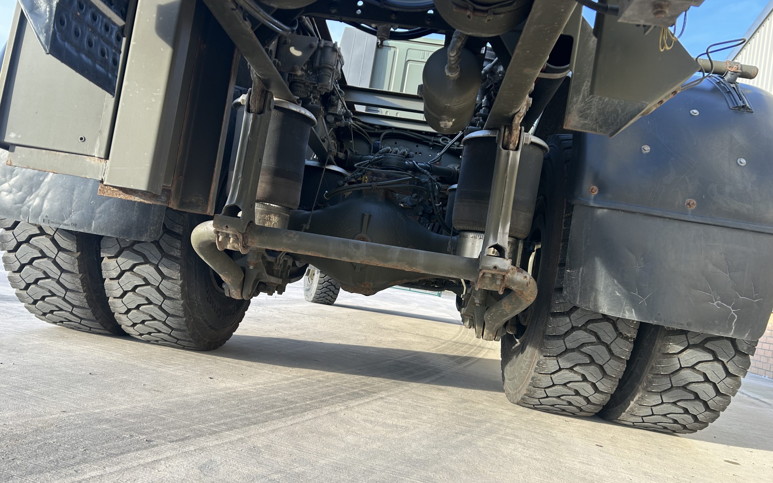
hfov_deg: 66.5
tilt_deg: +3.6
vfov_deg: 44.5
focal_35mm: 28
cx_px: 388
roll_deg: -9.8
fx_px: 590
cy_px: 244
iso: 50
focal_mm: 5.7
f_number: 1.5
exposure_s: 1/387
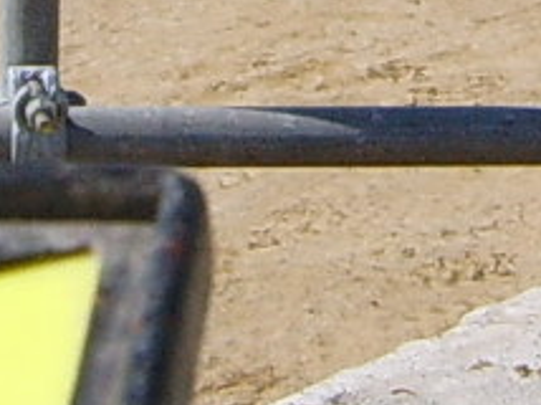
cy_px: -415
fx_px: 4090
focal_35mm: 262
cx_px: 222
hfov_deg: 7.6
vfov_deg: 5.5
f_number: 5.8
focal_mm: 5.8
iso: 50
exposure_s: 1/500
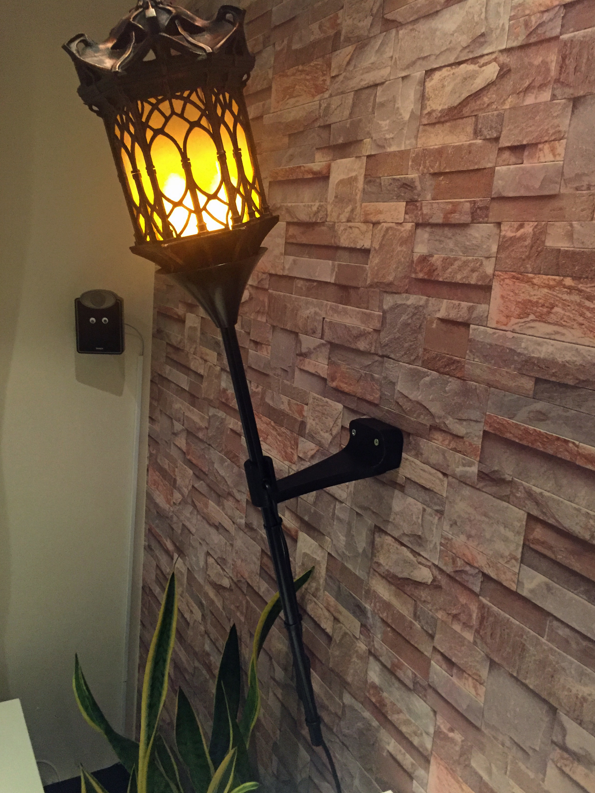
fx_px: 688
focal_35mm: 30
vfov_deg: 60.0
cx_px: 306
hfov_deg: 46.8
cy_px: 390
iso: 320
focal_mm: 4.15
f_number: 2.2
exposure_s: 1/17
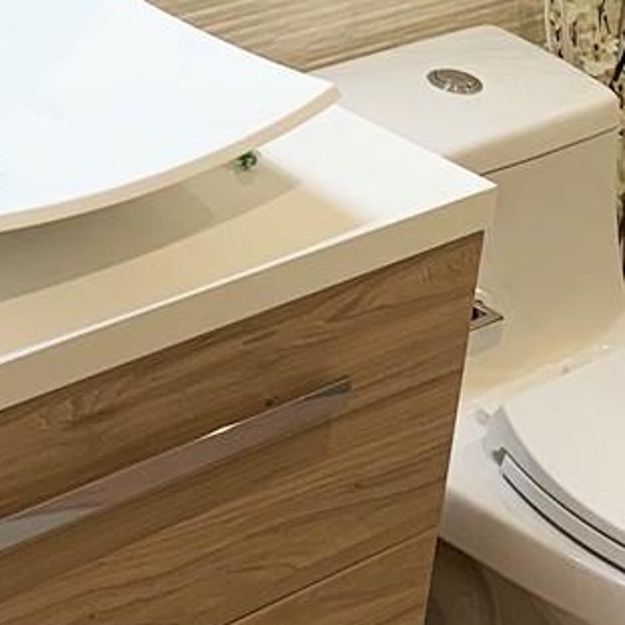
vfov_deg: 14.2
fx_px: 2410
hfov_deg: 14.5
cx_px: -14
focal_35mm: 118
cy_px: -196
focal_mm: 4.25
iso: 50
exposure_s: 1/60
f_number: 1.8
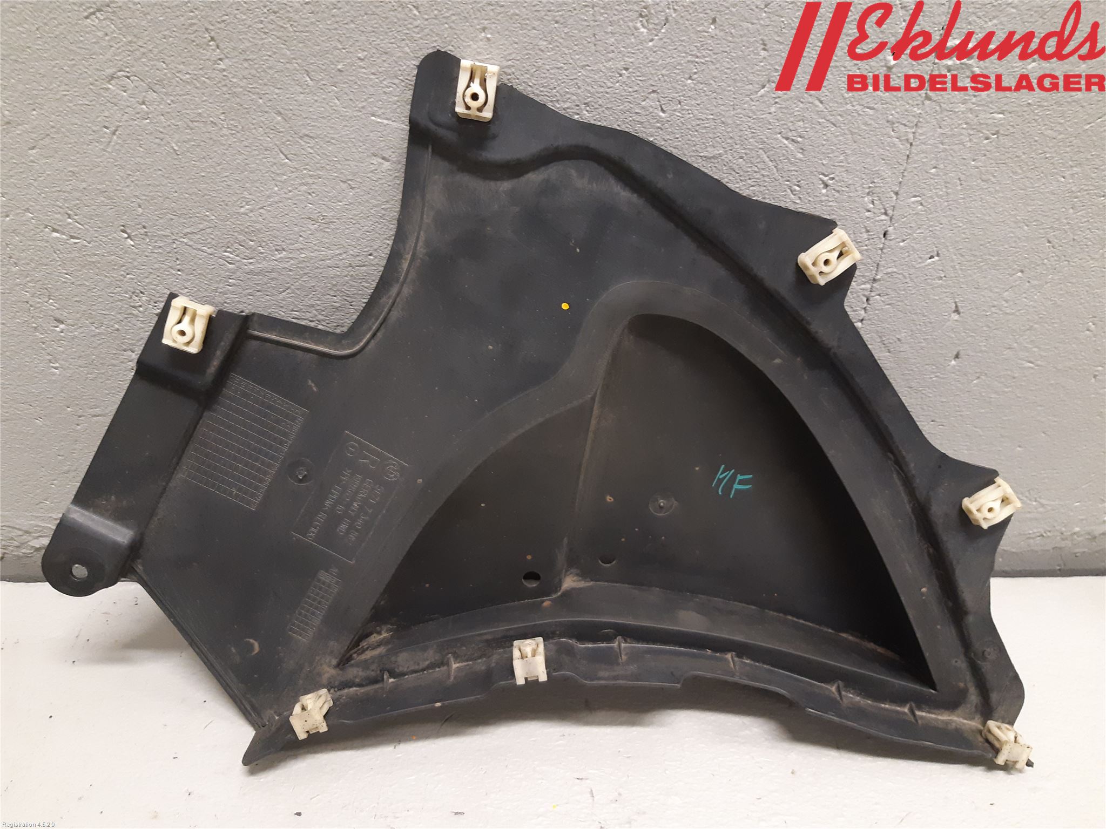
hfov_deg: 67.3
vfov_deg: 53.1
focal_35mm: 26
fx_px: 831
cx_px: 553
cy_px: 414
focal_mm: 3.93
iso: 250
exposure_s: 1/33
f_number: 1.7
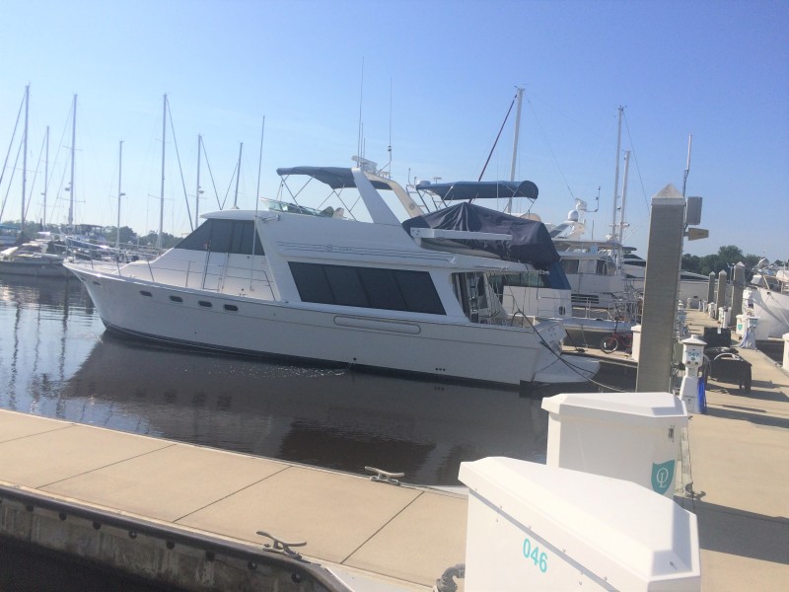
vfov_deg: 48.2
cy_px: 296
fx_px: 661
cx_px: 394
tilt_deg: -0.9
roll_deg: -3.7
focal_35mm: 29
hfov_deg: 61.7
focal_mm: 4.15
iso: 32
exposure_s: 1/4115
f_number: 2.2
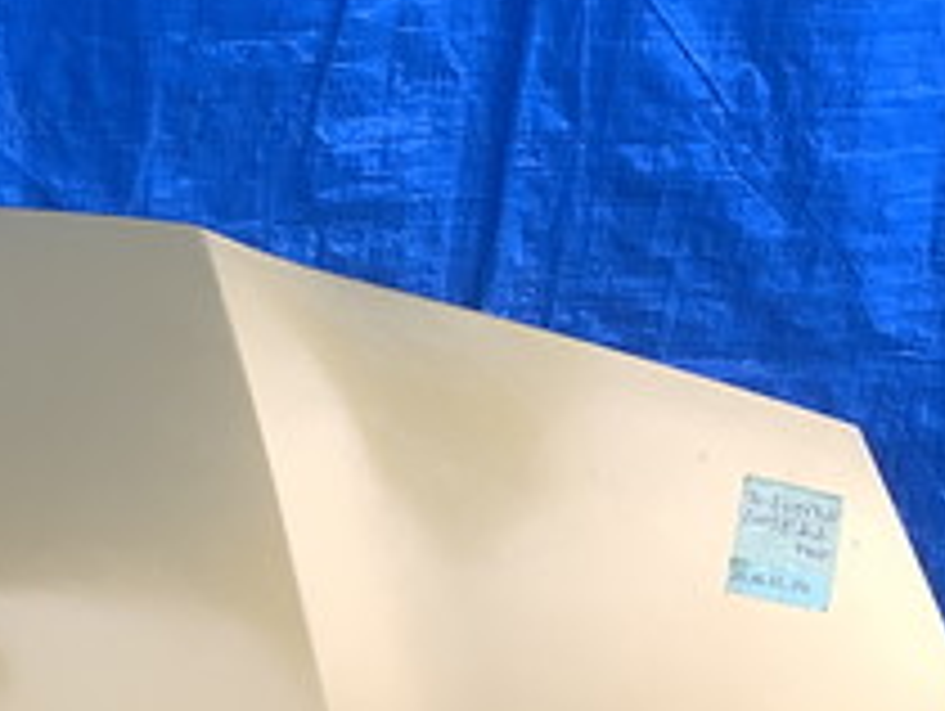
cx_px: -236
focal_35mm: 109
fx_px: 2979
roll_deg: -0.3
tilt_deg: -32.8
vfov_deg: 13.1
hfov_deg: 17.1
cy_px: 958
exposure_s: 1/100
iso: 80
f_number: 2.4
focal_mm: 3.3
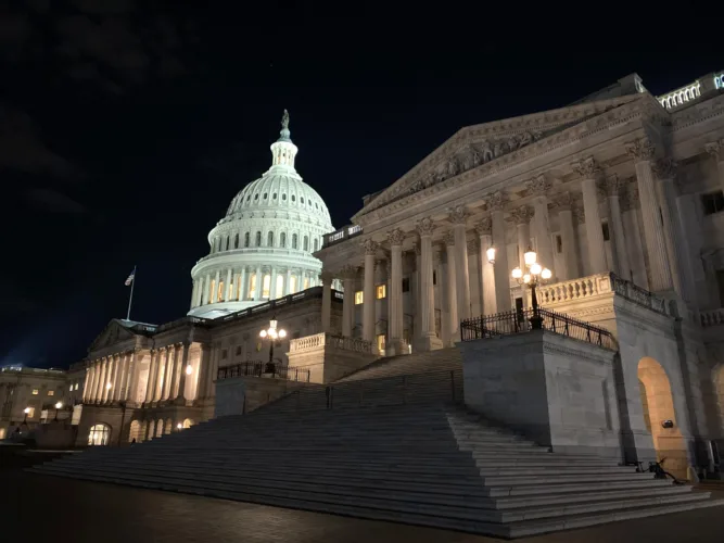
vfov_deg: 53.0
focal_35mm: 26
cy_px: 272
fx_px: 544
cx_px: 362
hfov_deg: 67.3
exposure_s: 1/24
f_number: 1.8
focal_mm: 4.25
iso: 800
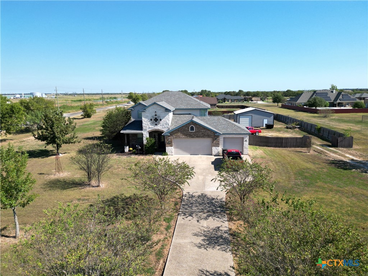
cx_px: 184
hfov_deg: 71.6
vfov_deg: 56.8
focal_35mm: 24
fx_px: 255
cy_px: 138
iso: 110
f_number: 1.7
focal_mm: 6.72
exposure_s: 1/2000
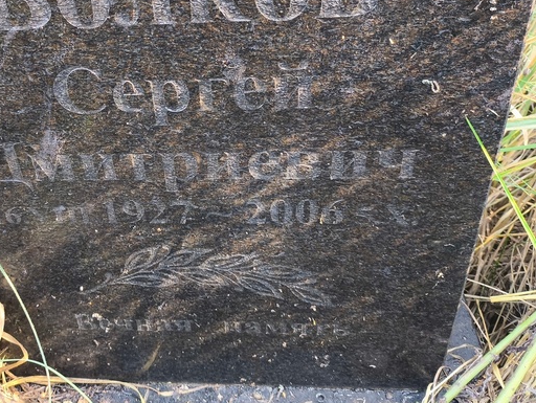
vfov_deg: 36.2
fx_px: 604
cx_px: 173
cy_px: 114
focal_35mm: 39
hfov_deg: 47.0
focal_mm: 4.71
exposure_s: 1/60
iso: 200
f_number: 1.7
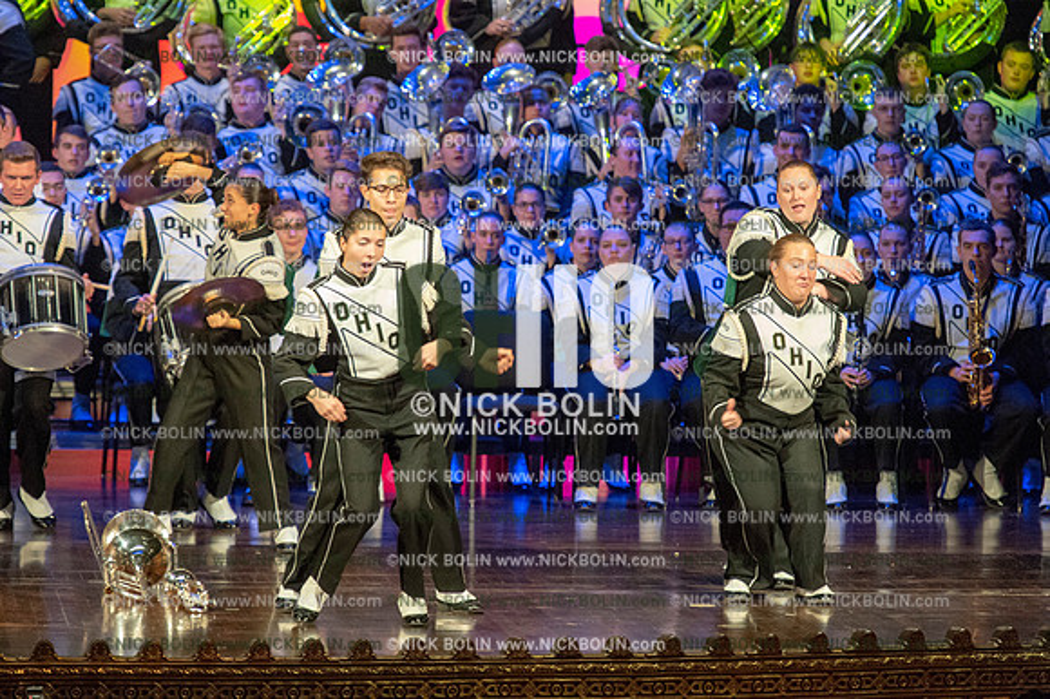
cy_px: 350
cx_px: 525
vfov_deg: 5.5
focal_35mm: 250
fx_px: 7287
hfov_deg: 8.2
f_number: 5.6
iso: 8000
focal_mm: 250
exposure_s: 1/250
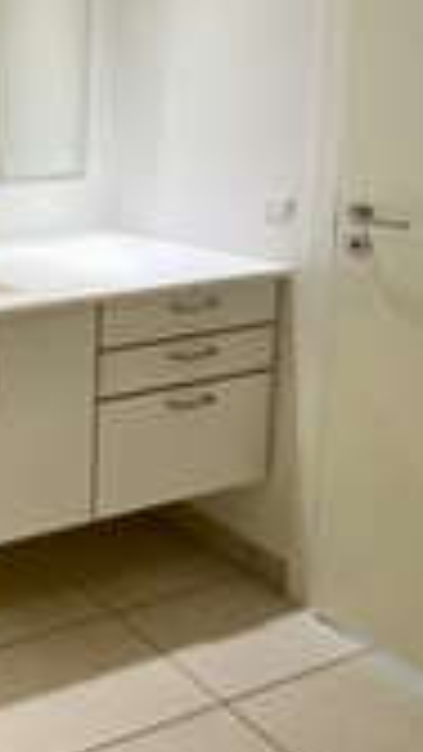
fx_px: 678
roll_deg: +2.5
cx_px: -299
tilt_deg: -9.4
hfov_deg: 23.0
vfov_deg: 56.3
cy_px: 230
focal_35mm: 34
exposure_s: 1/99
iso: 250
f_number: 2.2
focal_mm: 2.22
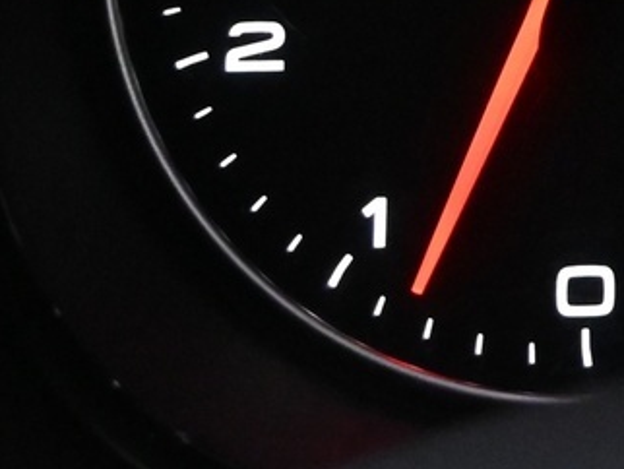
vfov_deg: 6.2
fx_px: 4319
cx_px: 1426
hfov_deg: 7.8
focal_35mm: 239
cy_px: -128
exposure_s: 1/50
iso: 5000
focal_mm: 33
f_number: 5.6
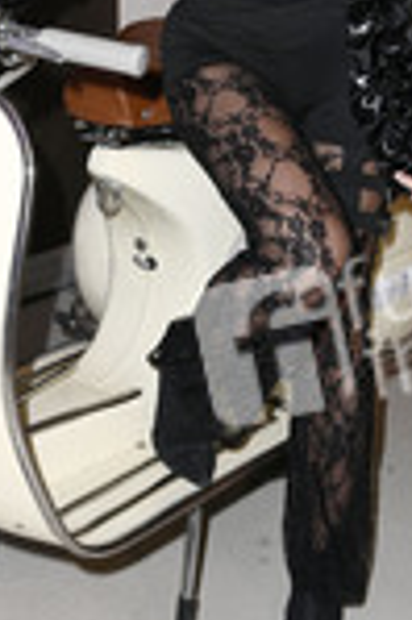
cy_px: 121
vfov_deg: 23.3
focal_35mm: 86
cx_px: 29
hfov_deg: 15.6
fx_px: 1480
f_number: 6.3
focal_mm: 32
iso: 800
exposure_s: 1/250
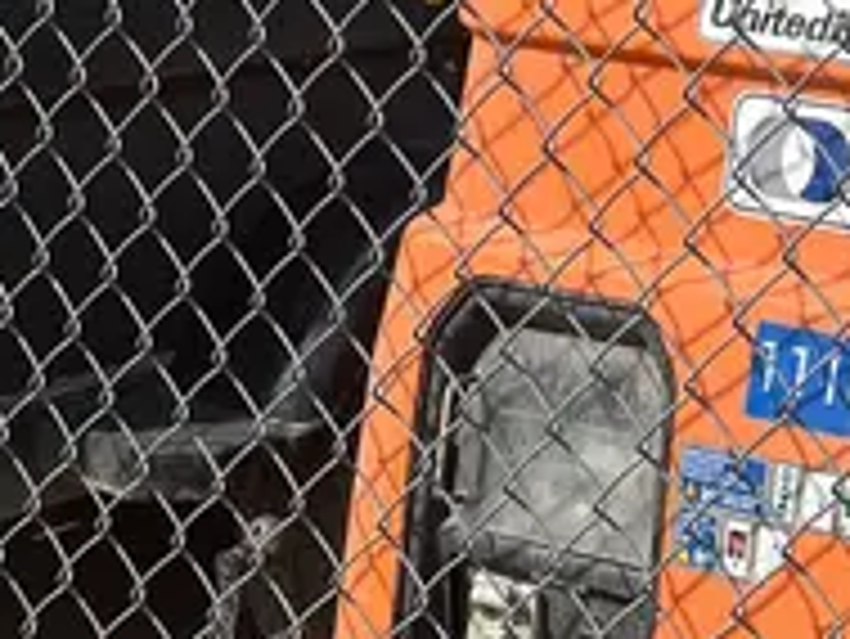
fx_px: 2482
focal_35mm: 101
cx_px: 1178
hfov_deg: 17.9
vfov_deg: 14.5
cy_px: 61
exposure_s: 1/3876
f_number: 1.6
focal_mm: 5.1
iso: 50
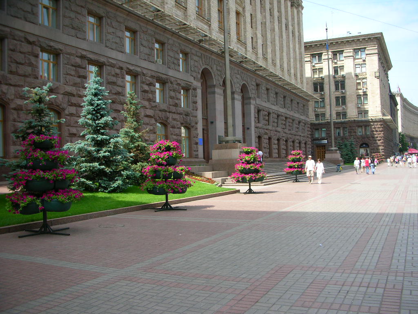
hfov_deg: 52.6
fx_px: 423
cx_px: 209
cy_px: 157
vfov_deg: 40.7
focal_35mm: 35
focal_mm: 5.8
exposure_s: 1/56
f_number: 8.5
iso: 50
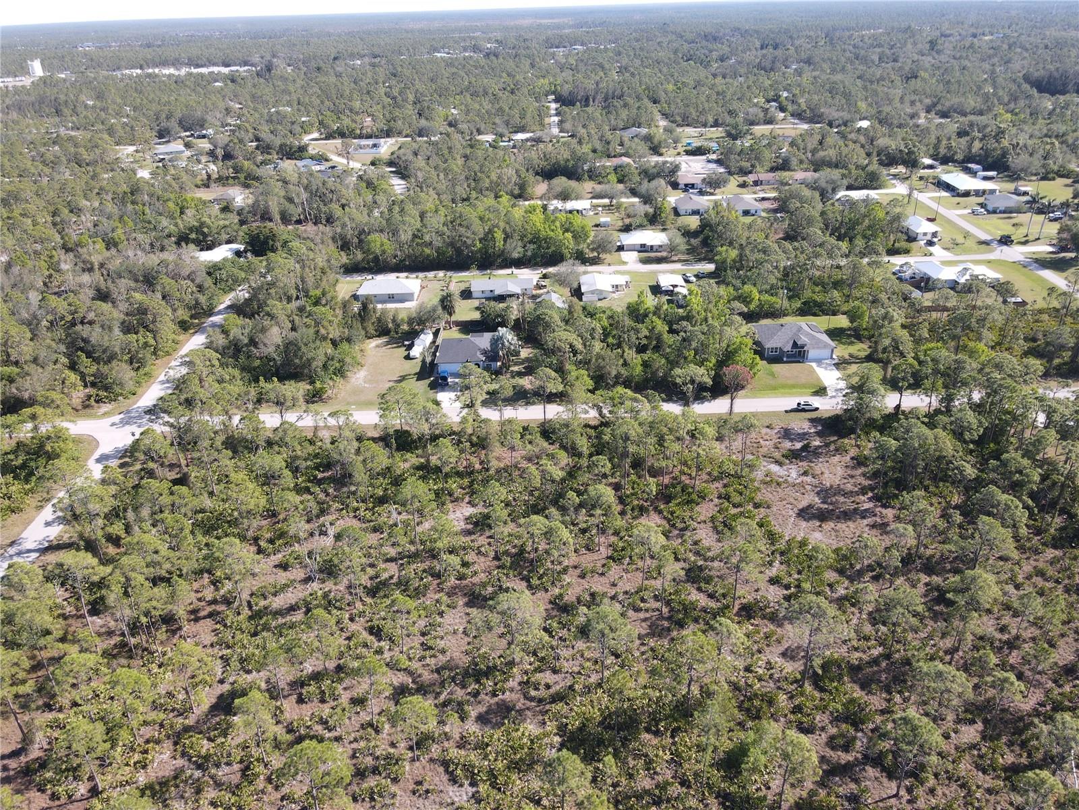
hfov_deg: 71.6
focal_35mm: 24
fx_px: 748
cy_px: 405
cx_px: 540
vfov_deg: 56.8
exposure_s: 1/240
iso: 100
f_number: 2.8
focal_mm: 4.5
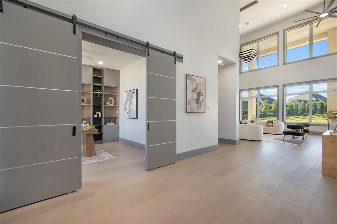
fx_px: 140
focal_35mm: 15
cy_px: 112
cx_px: 168
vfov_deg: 77.3
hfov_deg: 100.4
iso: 100
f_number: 11
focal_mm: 10
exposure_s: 1/10
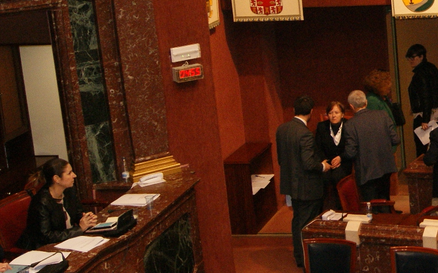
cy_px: -20
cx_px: 506
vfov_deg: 15.4
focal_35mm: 83
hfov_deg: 23.1
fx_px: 991
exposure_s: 1/60
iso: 400
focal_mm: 22
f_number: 5.6
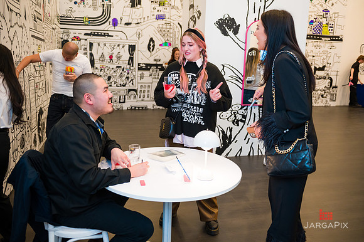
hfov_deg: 58.7
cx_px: 182
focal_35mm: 32
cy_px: 121
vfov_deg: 41.1
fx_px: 323
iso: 1600
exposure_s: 1/200
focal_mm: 32
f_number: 3.2
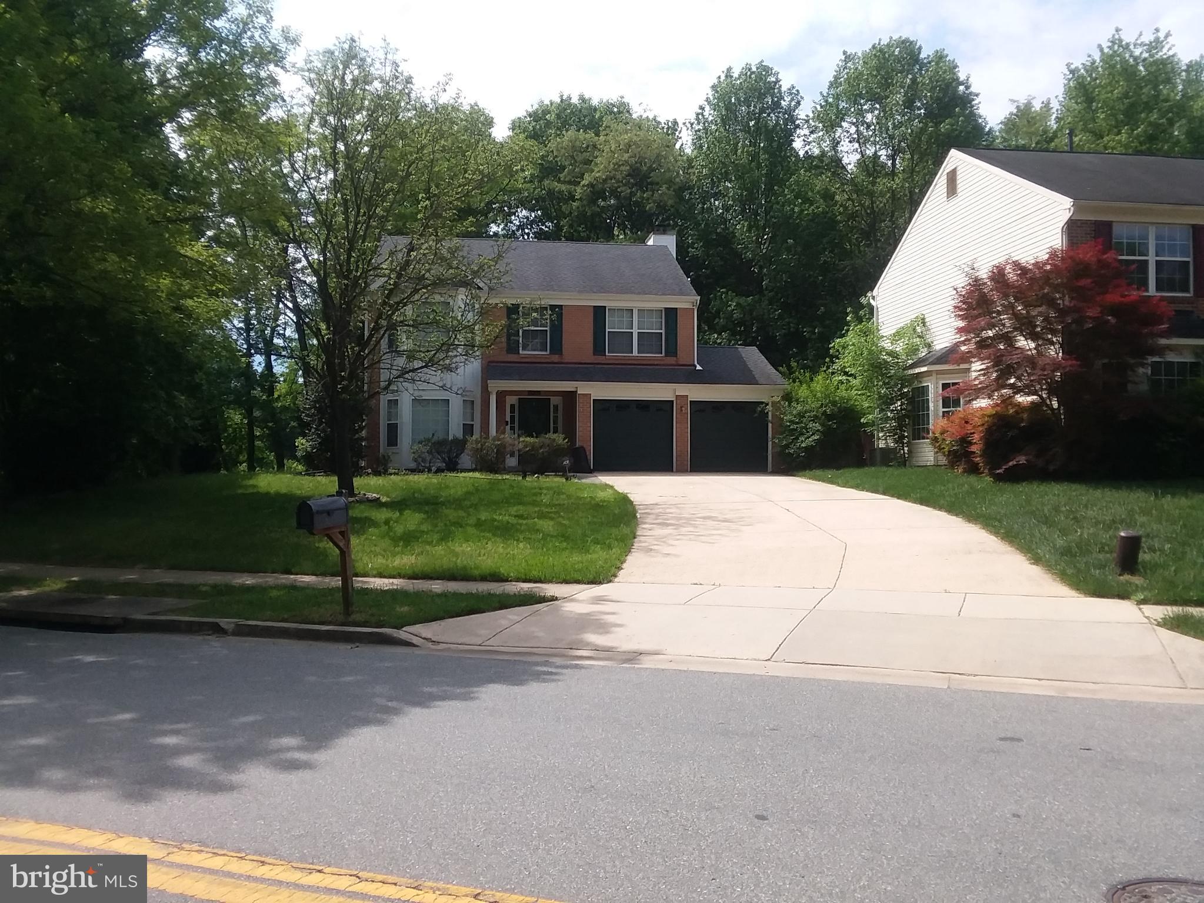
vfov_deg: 48.2
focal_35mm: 29
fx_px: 1009
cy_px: 452
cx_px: 602
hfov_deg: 61.7
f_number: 1.9
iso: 40
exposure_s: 1/1465
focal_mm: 2.47
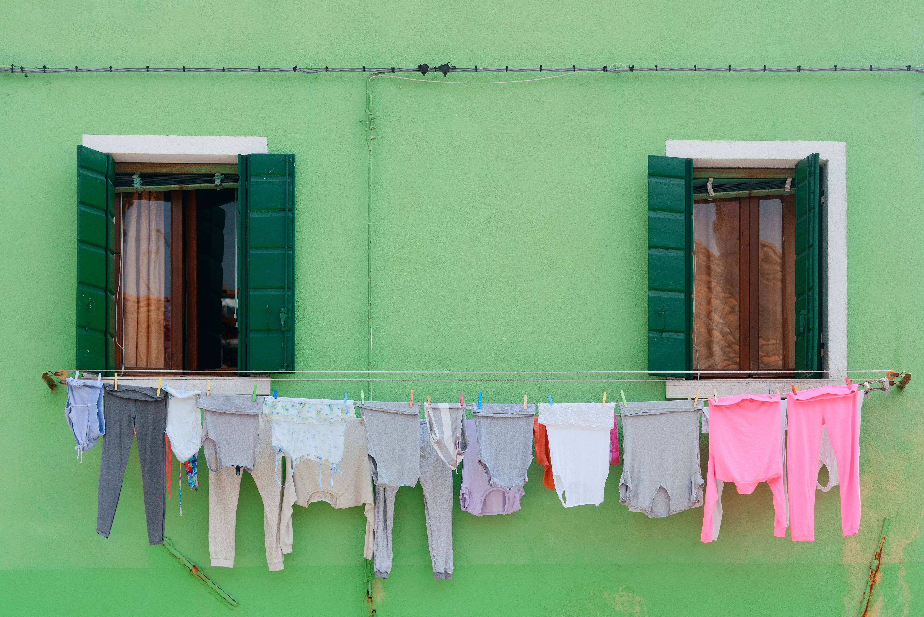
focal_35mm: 95
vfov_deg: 14.4
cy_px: 308
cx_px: 462
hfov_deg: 21.5
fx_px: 2439
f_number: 8
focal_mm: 95
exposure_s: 1/500
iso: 200
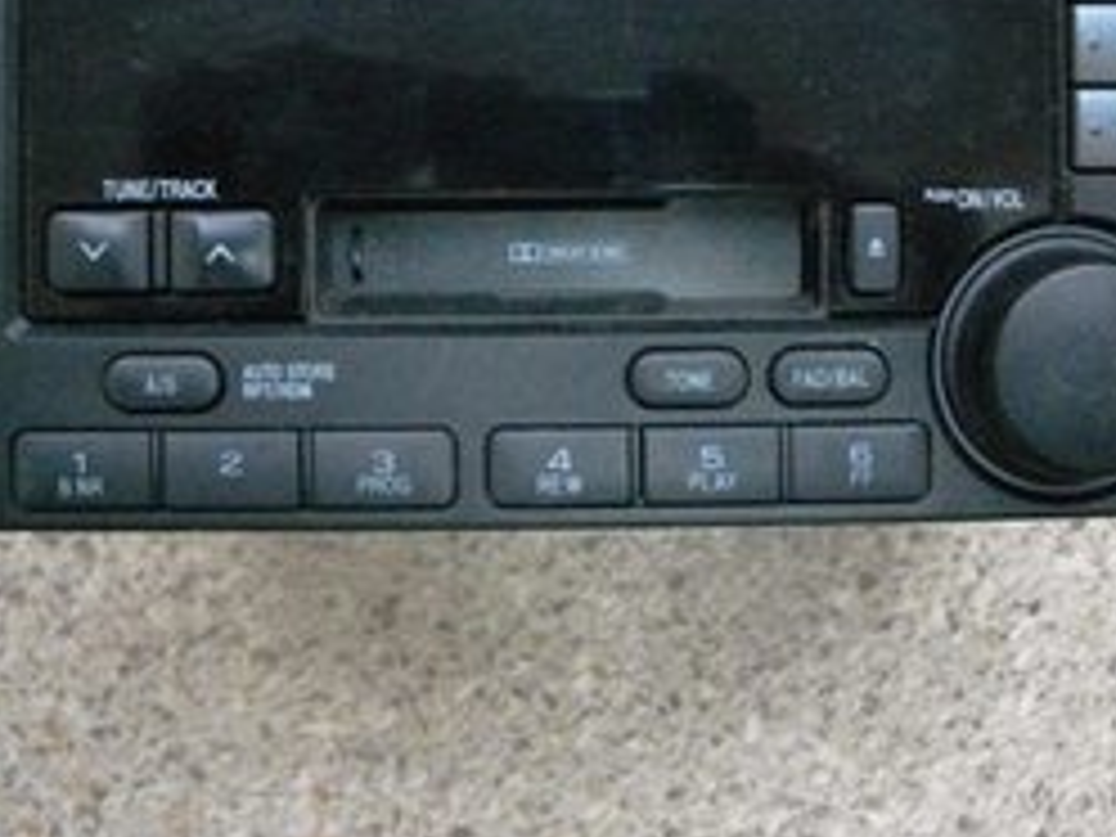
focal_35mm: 50
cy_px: 230
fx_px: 1612
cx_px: 536
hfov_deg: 38.2
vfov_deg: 28.8
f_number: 2.9
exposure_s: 1/50
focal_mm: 5.7
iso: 614
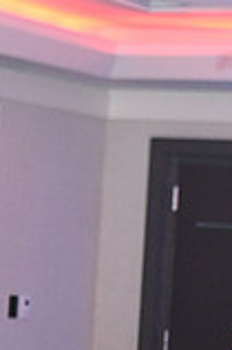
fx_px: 1850
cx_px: 355
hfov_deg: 7.1
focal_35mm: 191
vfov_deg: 10.5
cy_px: 505
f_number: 5
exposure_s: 1/200
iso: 5000
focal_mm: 52
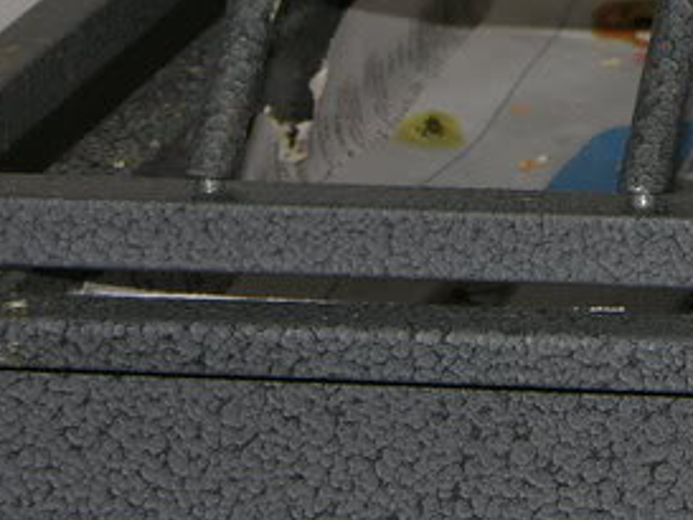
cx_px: 957
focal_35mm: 381
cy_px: -236
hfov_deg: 5.2
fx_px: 7631
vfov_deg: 3.9
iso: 50
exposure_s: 1/60.3
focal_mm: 31.9
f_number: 6.7
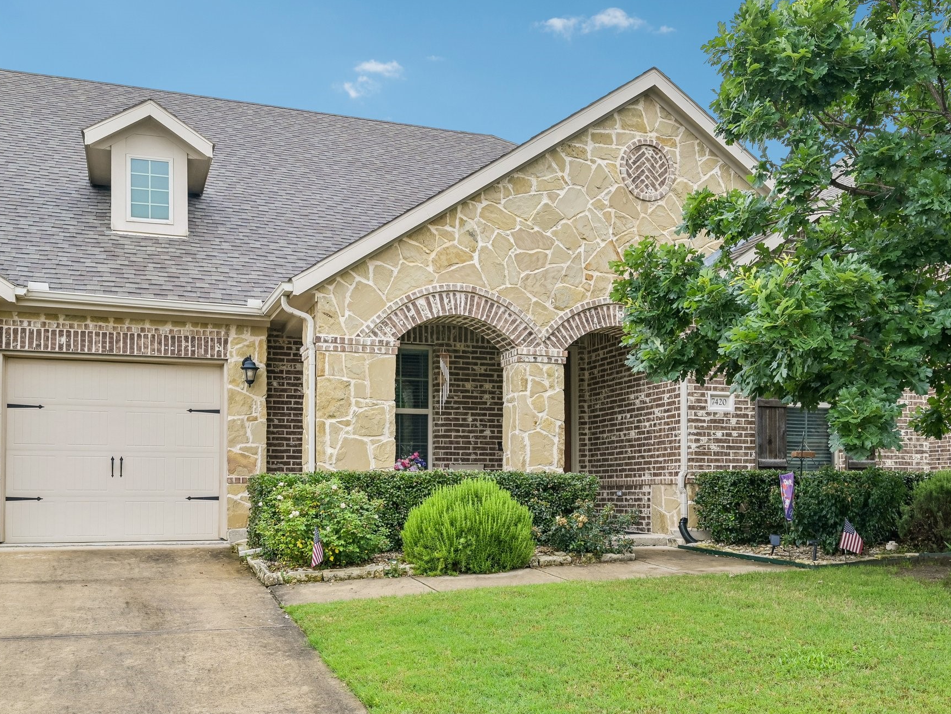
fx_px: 934
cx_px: 501
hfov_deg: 53.9
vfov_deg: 41.8
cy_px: 363
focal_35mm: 34
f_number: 8
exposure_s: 1/400
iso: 400
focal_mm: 30
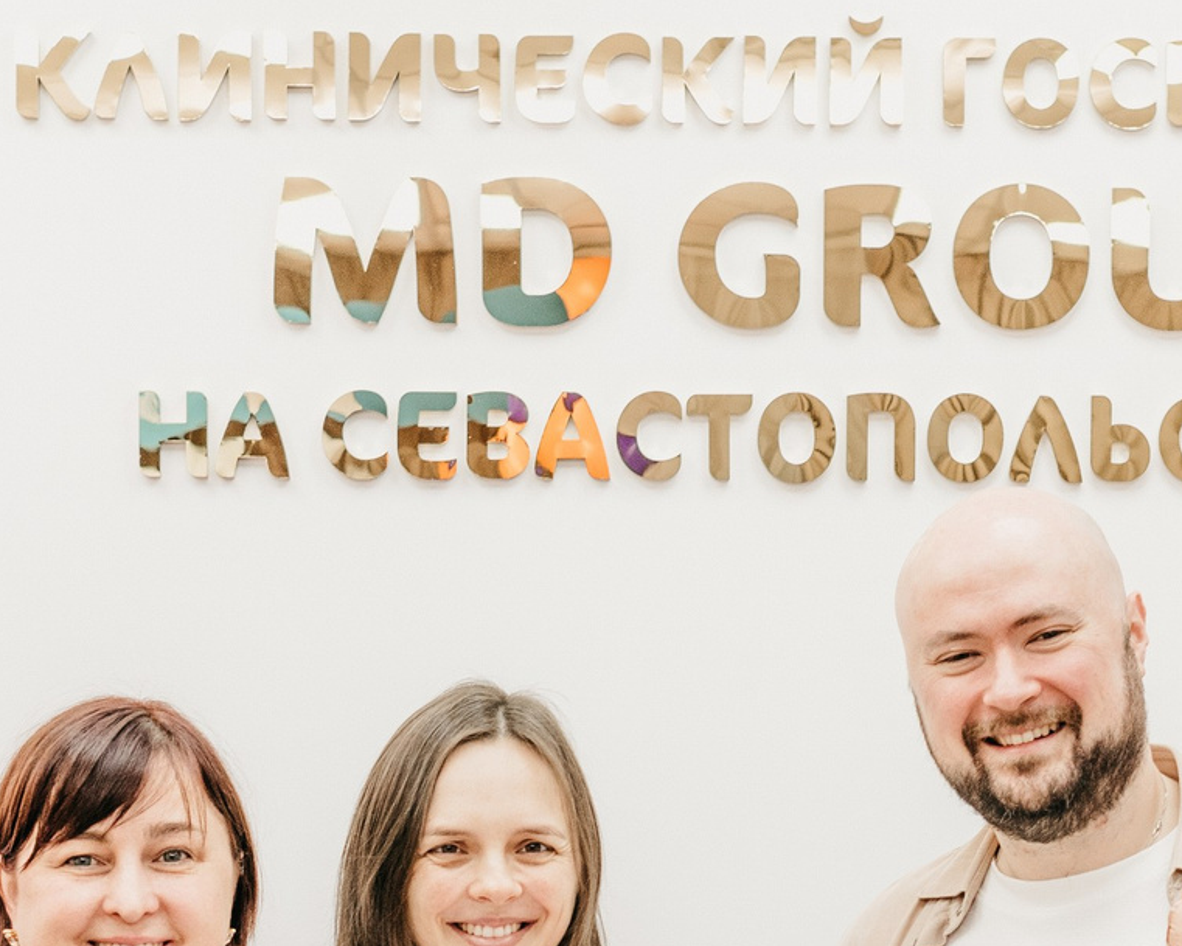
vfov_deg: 11.4
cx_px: 732
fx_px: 4688
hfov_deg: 14.4
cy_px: 1027
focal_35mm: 134
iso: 250
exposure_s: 1/160
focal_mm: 42
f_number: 4
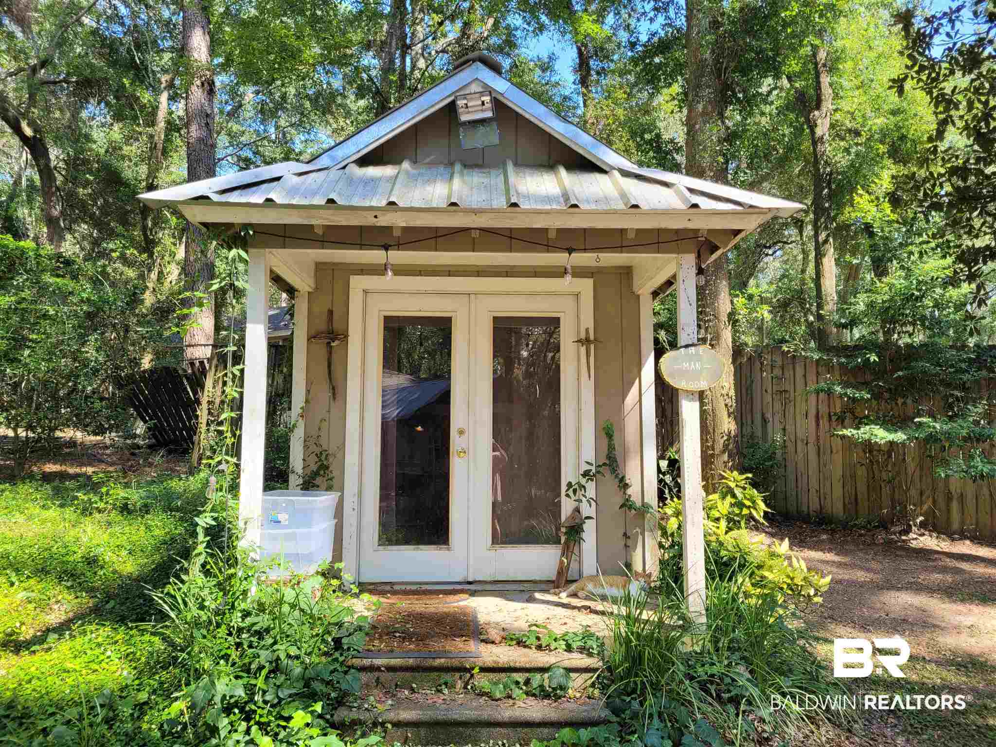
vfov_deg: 53.1
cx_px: 498
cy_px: 374
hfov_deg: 67.3
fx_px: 748
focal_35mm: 26
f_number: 1.8
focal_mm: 5.4
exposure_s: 1/321
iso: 40
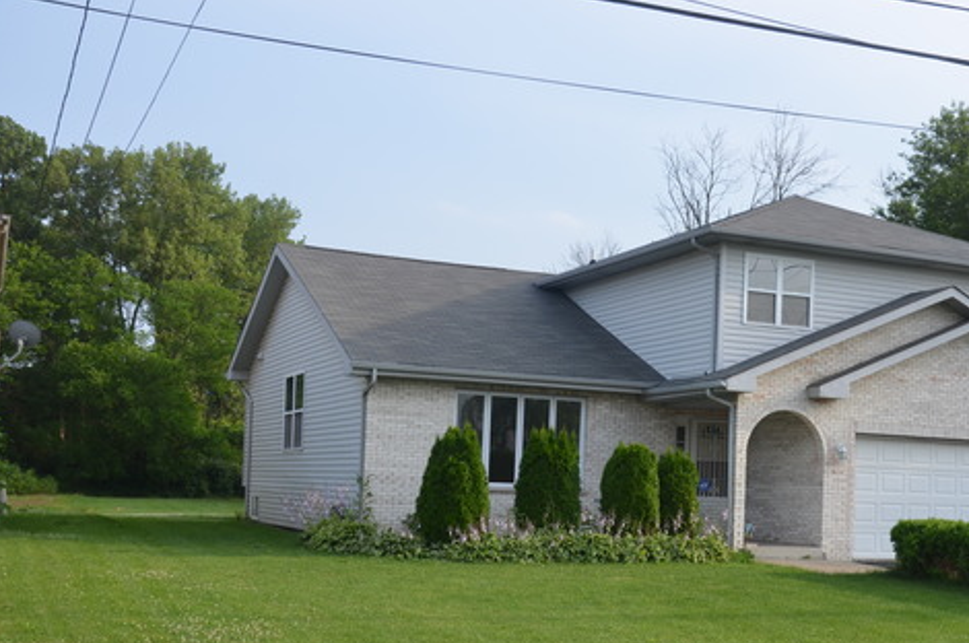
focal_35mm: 49
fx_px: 1317
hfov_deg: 39.9
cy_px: 433
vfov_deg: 27.3
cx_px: 641
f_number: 7.1
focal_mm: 24
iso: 200
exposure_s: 1/200
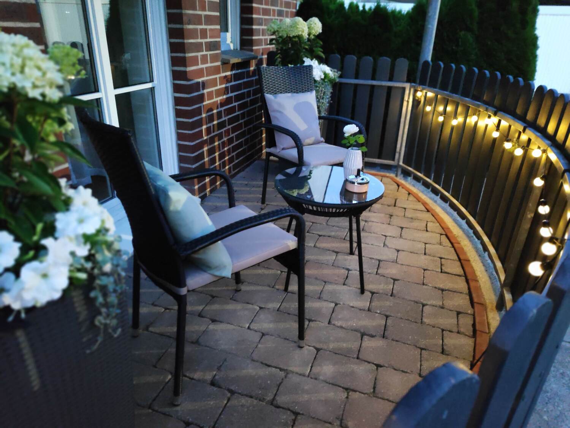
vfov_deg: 56.8
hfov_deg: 71.6
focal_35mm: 24
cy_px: 214
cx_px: 285
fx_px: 395
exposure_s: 1/14
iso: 14962
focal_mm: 5.89
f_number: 1.89
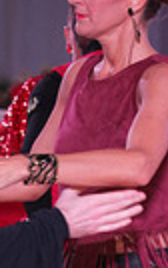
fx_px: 4920
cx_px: 21
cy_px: 344
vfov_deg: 3.1
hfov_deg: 2.0
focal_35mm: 673
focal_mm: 153
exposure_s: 1/250
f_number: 5.6
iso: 2000
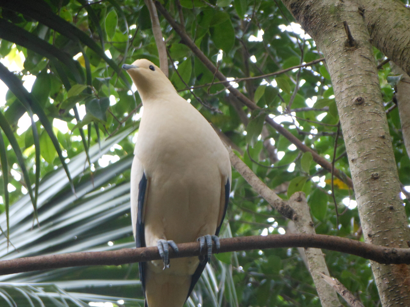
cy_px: 154
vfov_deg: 5.9
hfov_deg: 7.9
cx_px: 205
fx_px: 2961
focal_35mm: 250
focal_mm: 45
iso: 320
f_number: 5.8
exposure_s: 1/30
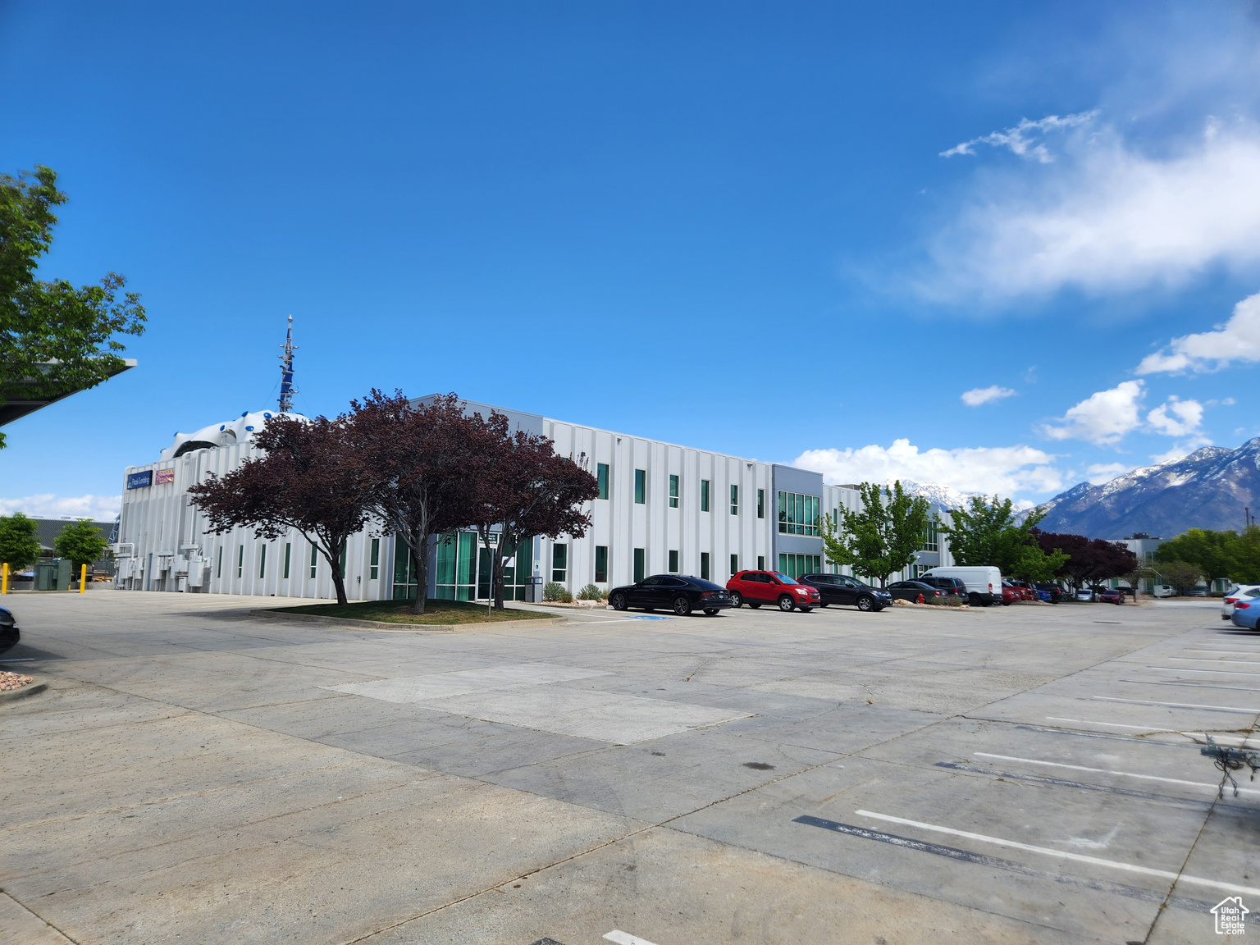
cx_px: 630
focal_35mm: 23
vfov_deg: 58.9
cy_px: 472
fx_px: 837
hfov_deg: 73.9
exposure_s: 1/1746
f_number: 1.8
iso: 20
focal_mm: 5.4
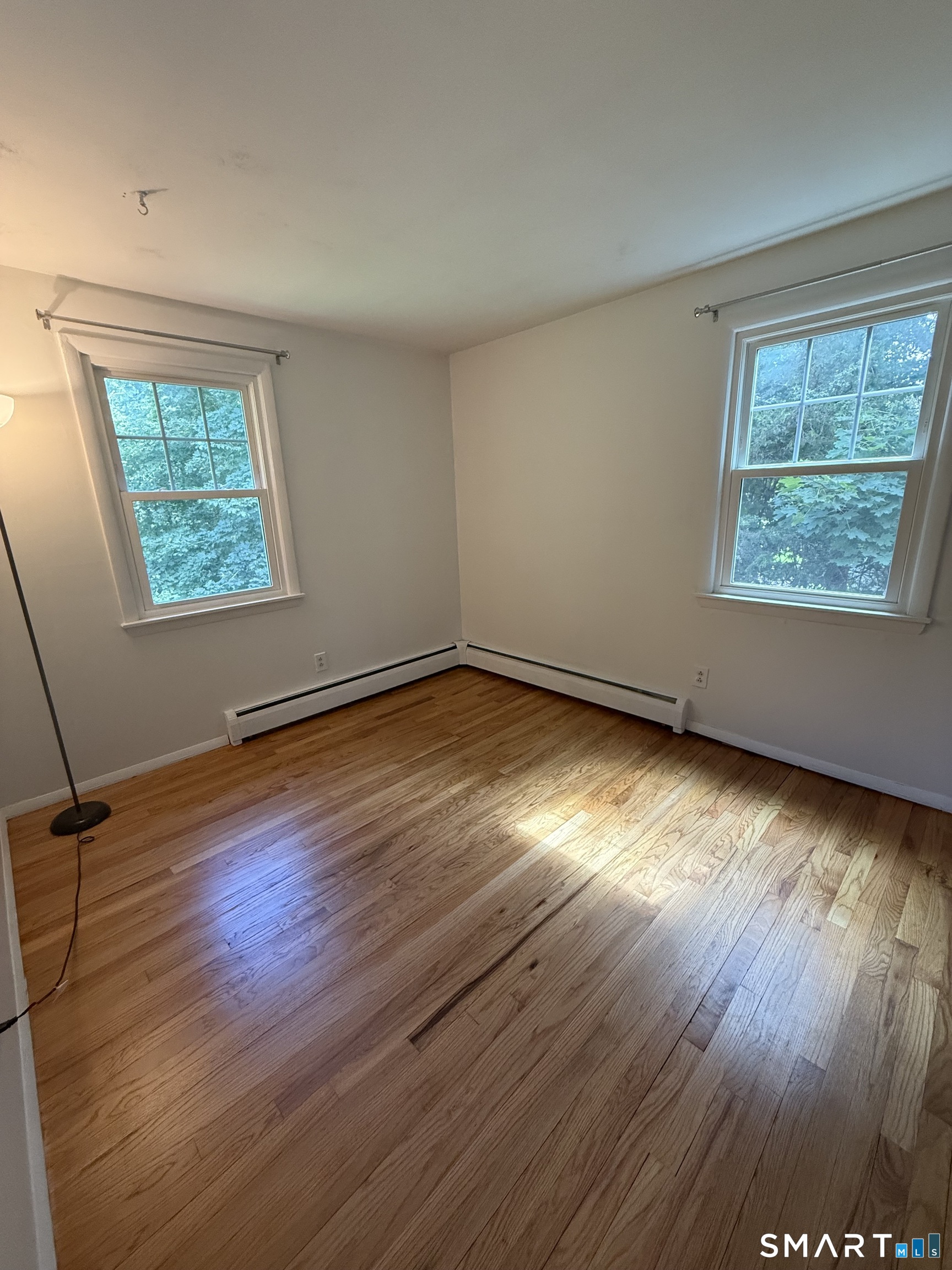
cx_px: 476
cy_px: 635
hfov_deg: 85.7
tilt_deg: -14.7
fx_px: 513
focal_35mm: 14
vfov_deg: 102.1
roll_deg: +1.8
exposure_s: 1/120
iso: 500
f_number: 2.2
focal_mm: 2.22
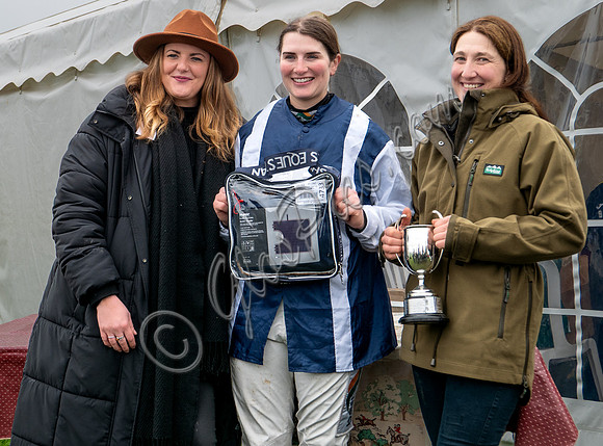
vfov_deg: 24.7
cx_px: 272
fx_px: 1017
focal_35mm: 59
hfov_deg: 33.0
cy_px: 201
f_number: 4.5
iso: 200
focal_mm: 22.7
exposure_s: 1/125
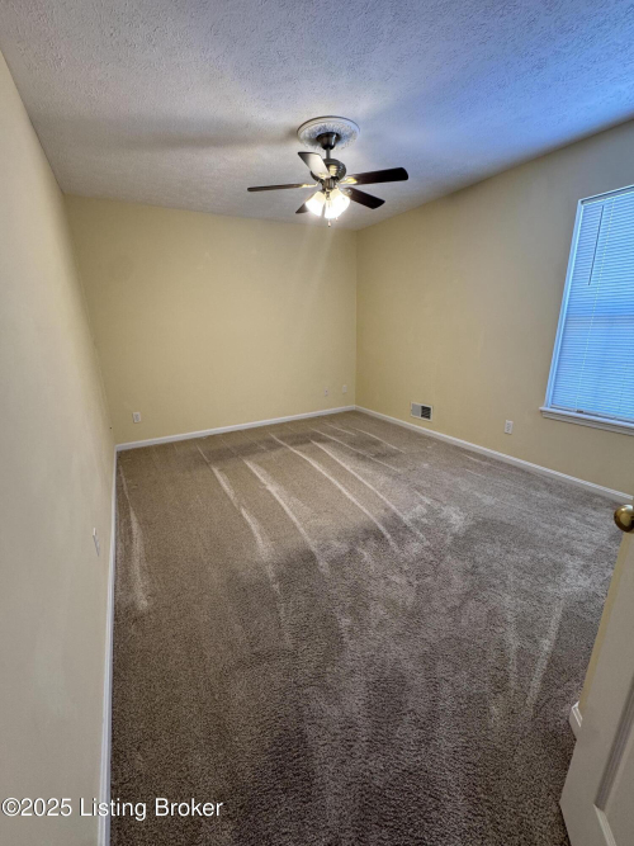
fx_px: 342
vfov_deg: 102.1
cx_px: 317
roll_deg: +1.6
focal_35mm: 14
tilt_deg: -15.5
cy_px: 423
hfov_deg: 85.7
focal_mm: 2.22
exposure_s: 1/60
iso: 160
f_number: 2.2
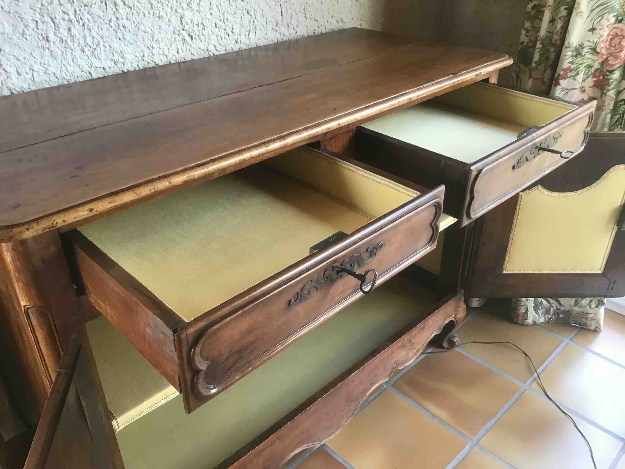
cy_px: 234
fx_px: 560
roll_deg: -0.2
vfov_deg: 45.4
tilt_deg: -30.0
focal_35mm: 31
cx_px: 312
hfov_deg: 58.4
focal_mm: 3.3
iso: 64
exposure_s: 1/33
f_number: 2.4
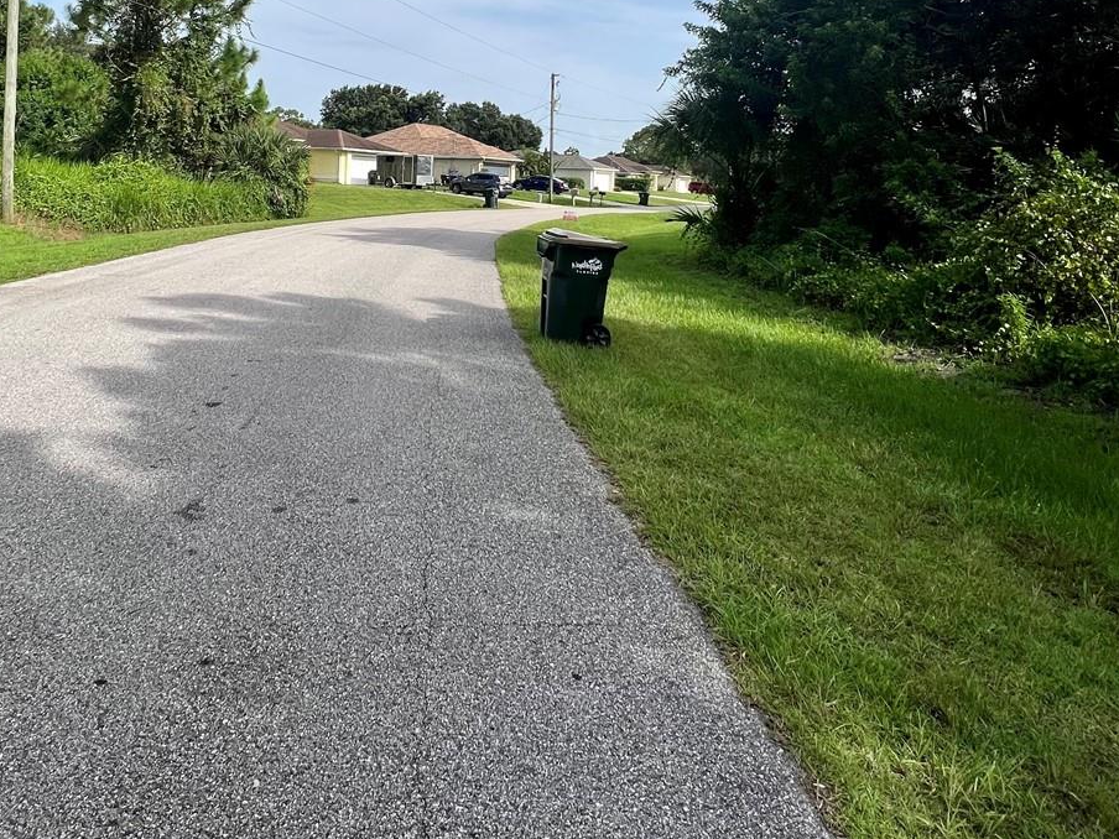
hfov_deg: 73.3
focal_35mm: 23
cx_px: 460
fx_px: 744
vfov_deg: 54.9
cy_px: 171
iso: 32
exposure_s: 1/1468
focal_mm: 1.57
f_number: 1.8
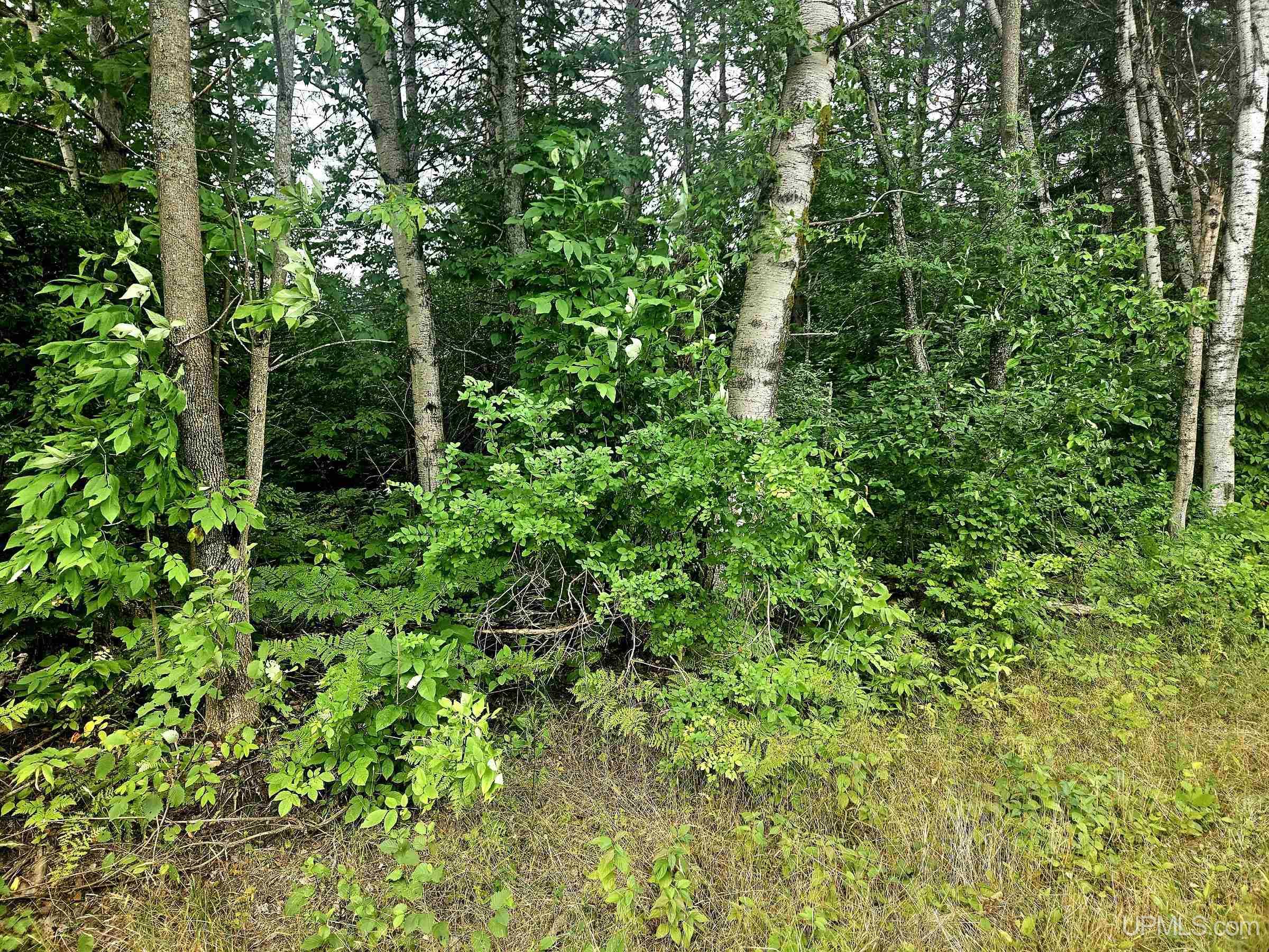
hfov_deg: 73.9
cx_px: 634
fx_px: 843
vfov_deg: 58.9
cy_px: 476
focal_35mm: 23
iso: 40
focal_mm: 5.4
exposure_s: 1/182
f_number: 1.8
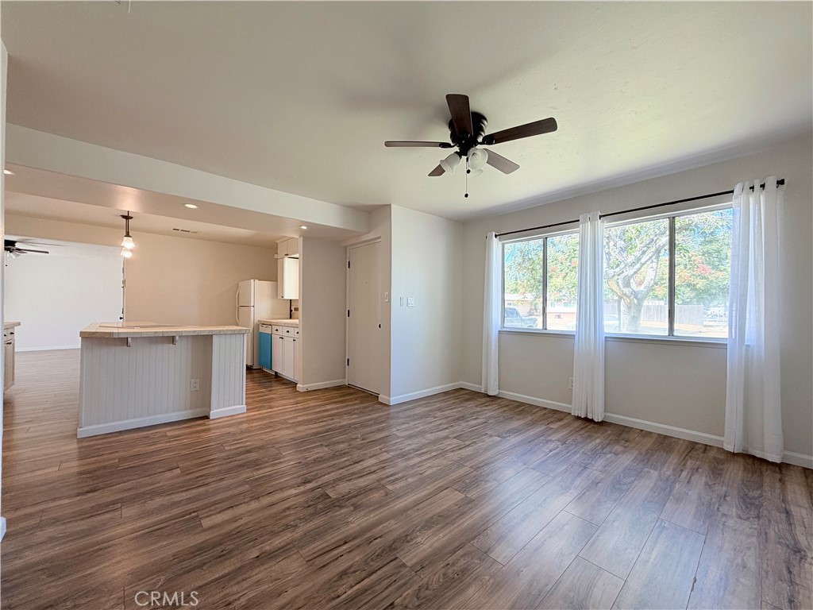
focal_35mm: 14
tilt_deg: -0.2
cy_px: 305
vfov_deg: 85.7
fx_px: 329
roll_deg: -0.8
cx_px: 406
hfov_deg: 102.1
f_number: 2.2
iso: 50
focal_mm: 2.22
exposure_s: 1/120
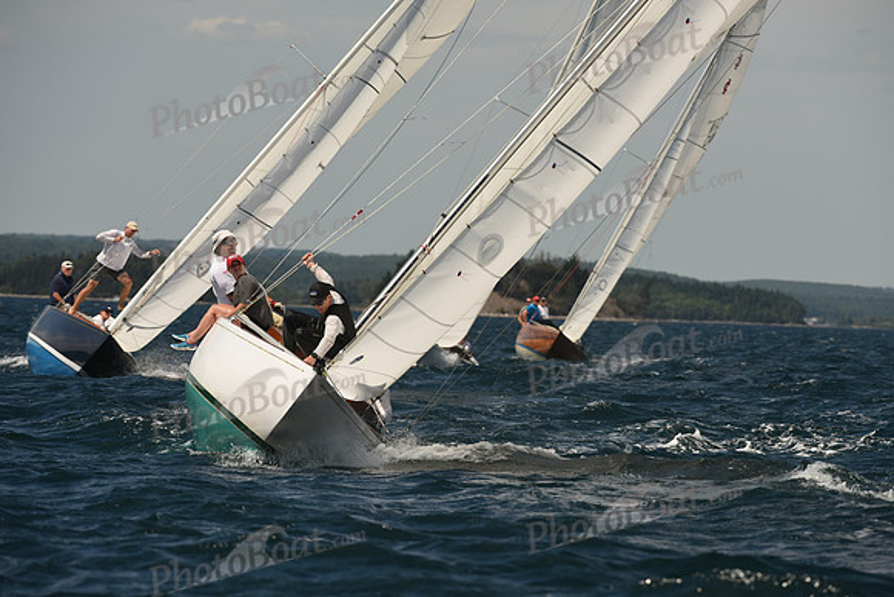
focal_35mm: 330
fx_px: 8197
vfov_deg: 4.2
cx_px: 447
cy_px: 298
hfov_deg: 6.2
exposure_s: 1/1000
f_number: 7.1
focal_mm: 330
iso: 250
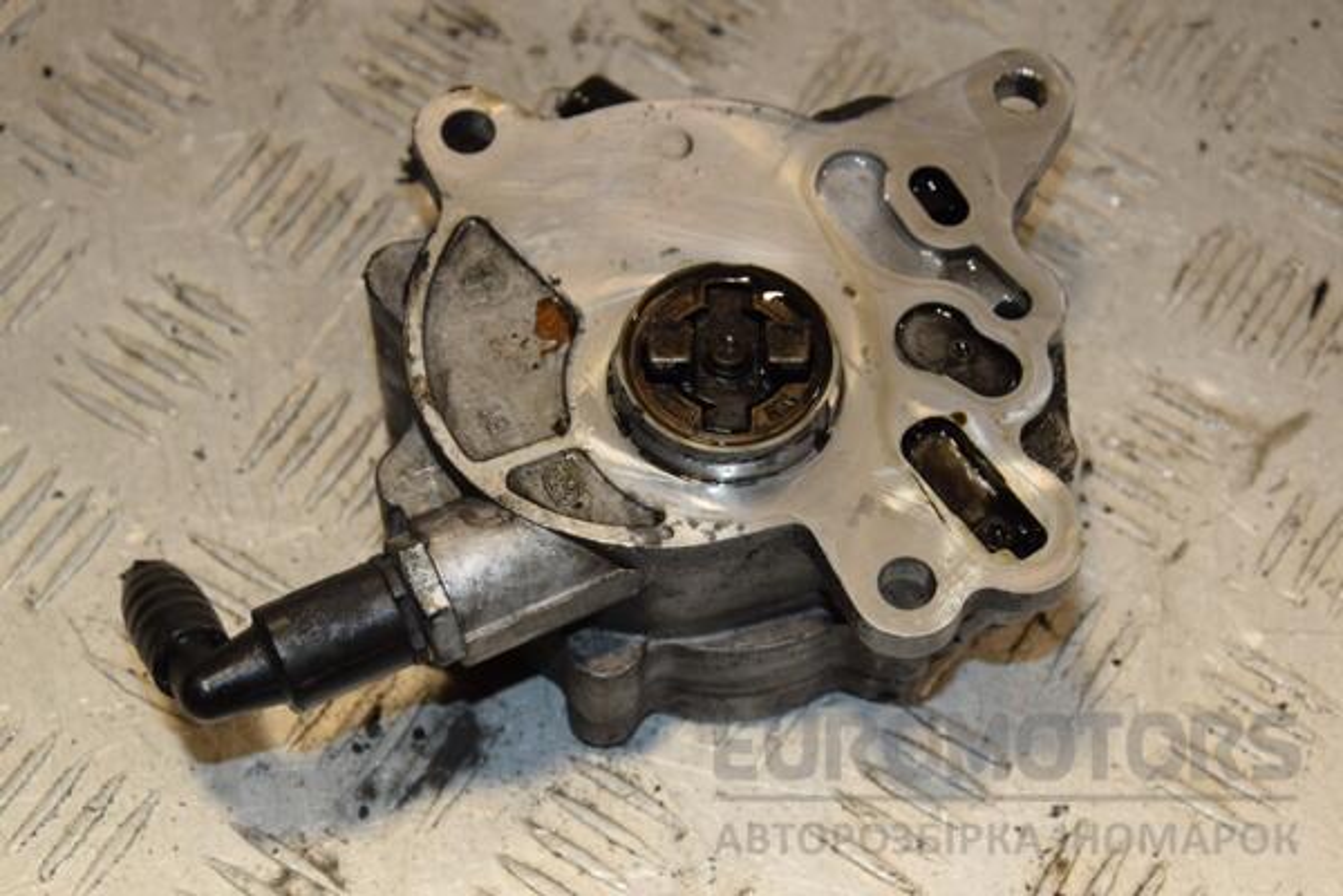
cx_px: 672
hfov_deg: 23.4
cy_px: 448
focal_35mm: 87
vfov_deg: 15.7
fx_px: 3245
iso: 800
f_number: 7.1
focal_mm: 58
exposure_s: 1/200
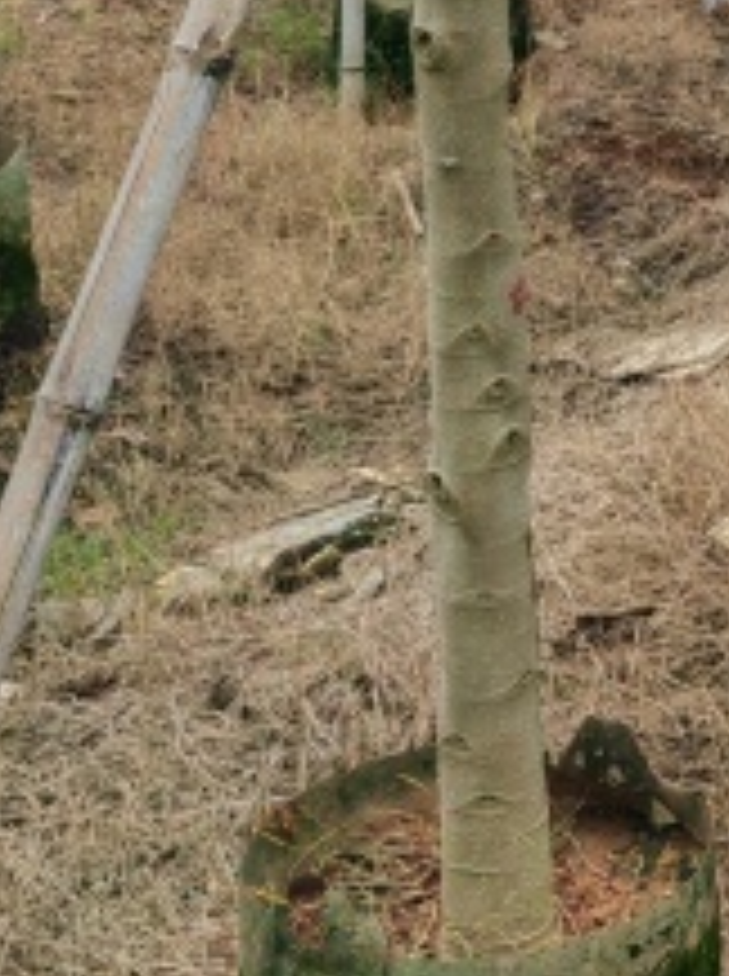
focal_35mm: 133
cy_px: -681
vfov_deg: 13.6
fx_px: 3746
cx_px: 1336
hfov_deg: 10.4
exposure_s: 1/1500
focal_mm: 5.52
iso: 50
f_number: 1.95
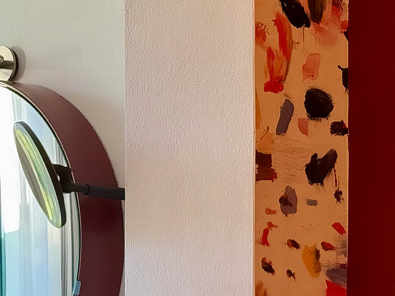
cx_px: 281
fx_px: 1996
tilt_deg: +0.5
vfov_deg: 8.3
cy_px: 416
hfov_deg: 11.3
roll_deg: +0.7
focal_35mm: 175
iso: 100
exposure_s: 1/100
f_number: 1.78
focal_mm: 6.76
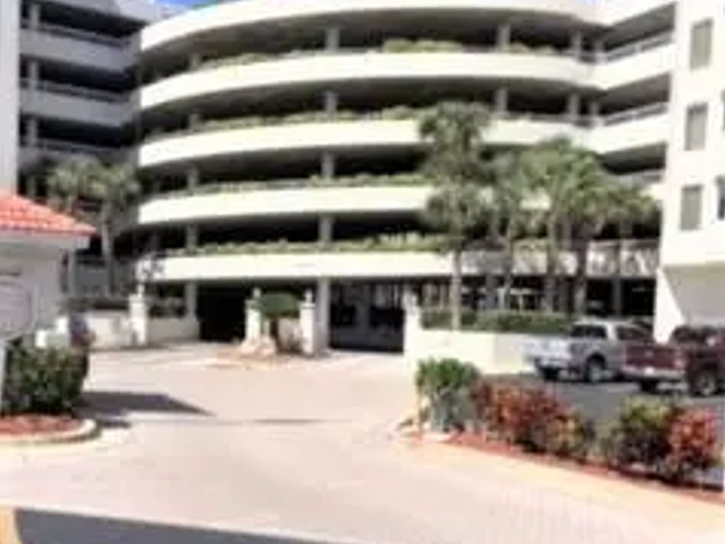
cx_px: 364
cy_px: 346
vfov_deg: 36.6
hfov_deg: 47.9
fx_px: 817
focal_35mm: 39
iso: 25
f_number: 2.2
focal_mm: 4.15
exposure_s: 1/2747
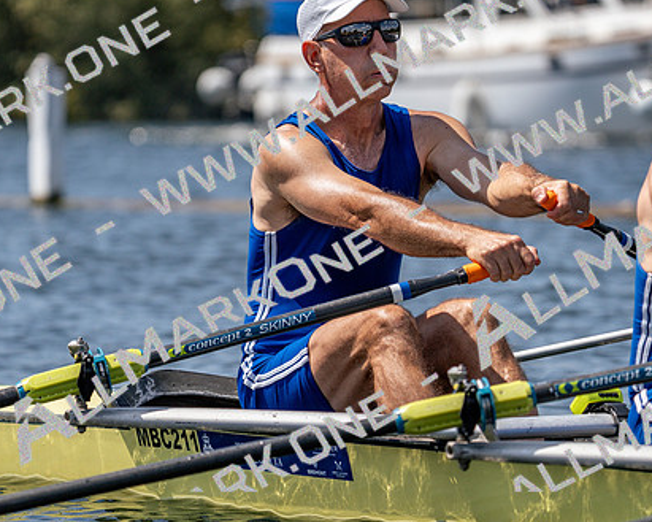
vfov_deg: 4.3
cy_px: 220
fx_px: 6910
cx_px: 336
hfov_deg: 5.4
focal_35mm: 358
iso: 200
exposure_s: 1/2000
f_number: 5.6
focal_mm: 270
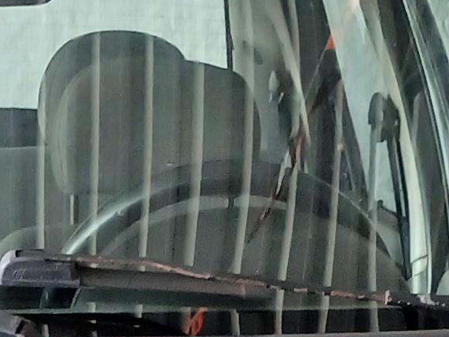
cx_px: -91
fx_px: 2360
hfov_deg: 10.7
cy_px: 948
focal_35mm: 182
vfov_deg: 7.4
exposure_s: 1/60
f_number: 1.8
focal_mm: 3.98
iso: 200
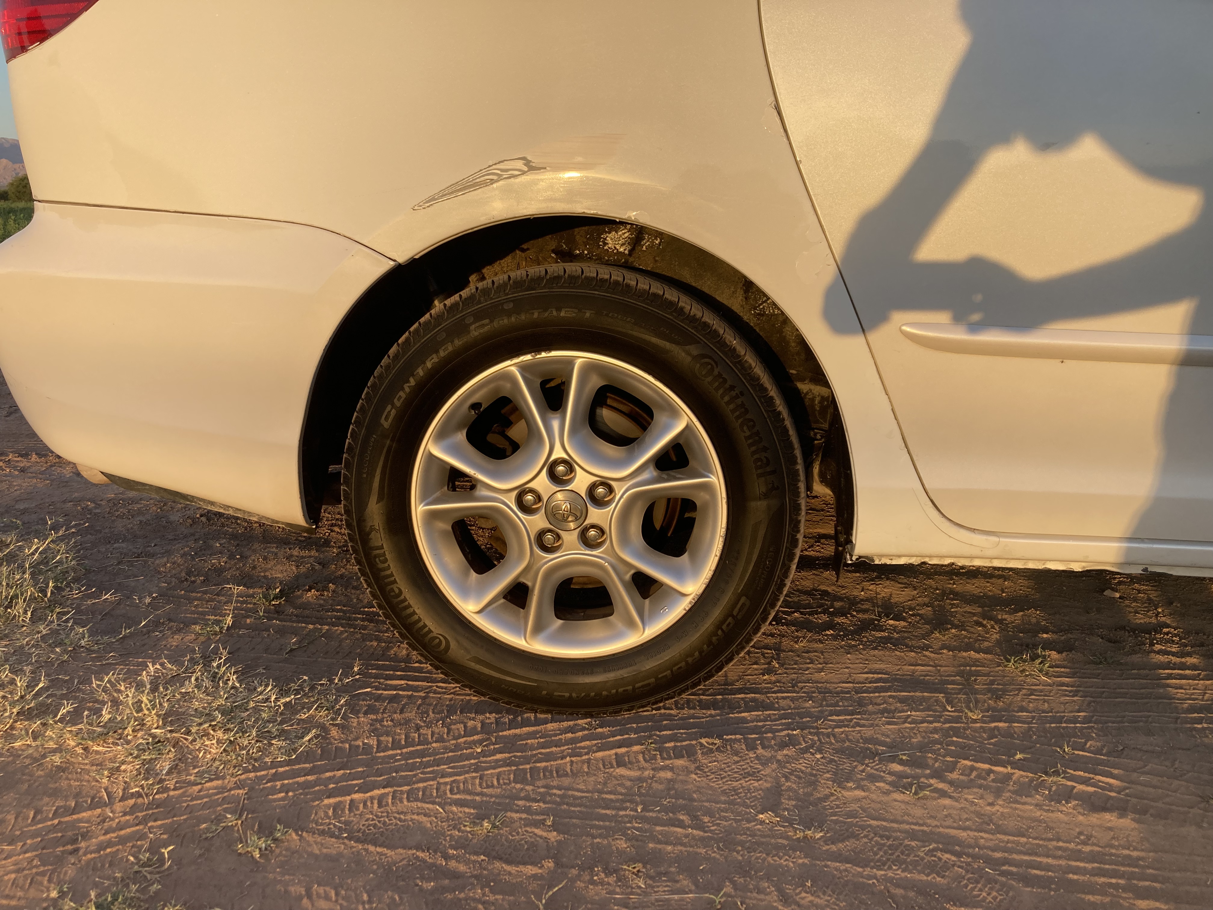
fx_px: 981
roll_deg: +0.5
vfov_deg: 49.7
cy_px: 455
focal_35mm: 28
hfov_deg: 63.4
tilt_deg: -13.3
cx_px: 606
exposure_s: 1/510
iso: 20
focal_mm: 3.99
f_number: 1.8
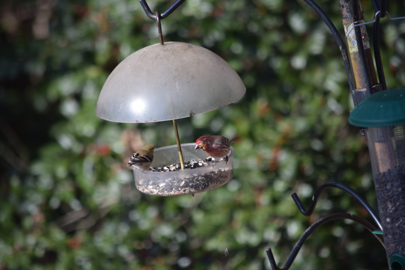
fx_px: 5062
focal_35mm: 450
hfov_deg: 4.6
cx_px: 202
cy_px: 135
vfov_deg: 3.1
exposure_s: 1/180
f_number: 5.6
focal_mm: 300
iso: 200
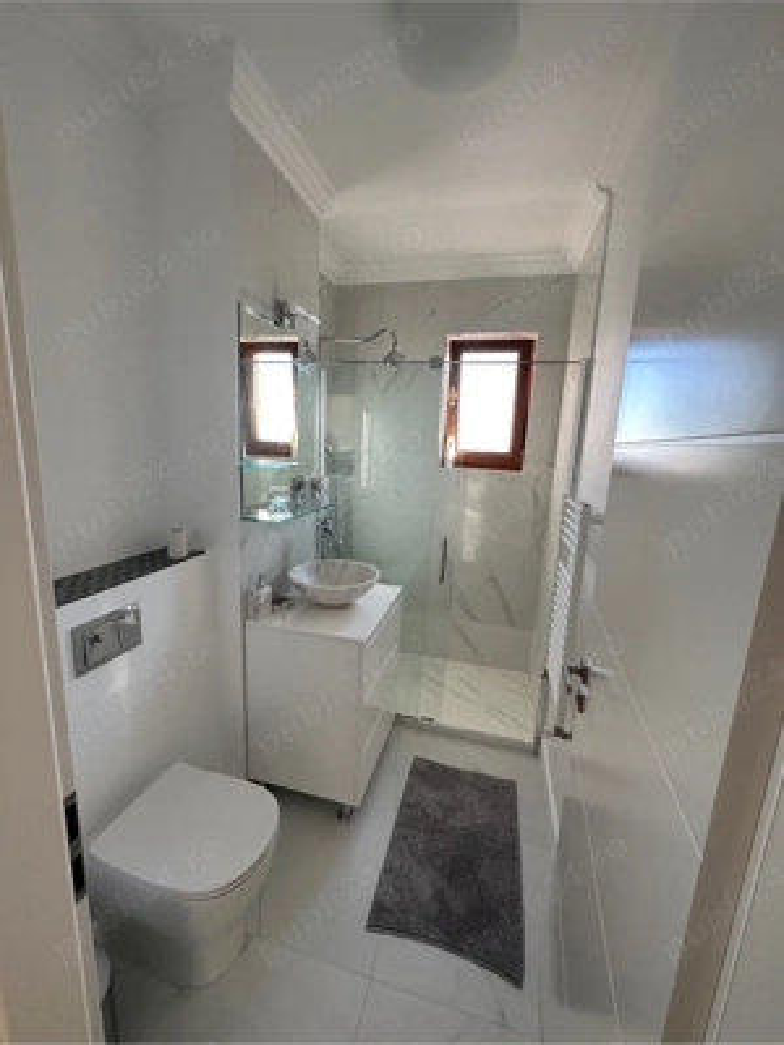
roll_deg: -2.3
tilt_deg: -12.1
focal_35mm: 14
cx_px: 392
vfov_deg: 102.1
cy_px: 522
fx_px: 423
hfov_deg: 85.7
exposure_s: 1/99
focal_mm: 2.22
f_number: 2.2
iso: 100
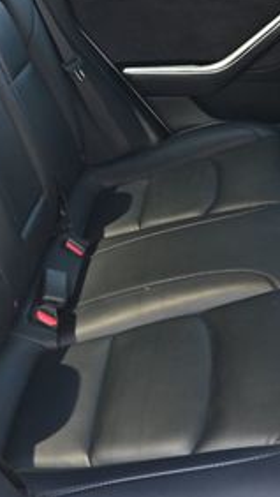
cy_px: 194
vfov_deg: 36.4
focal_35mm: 57
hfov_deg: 20.9
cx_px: 56
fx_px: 751
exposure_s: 1/200
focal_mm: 16
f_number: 3.5
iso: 400
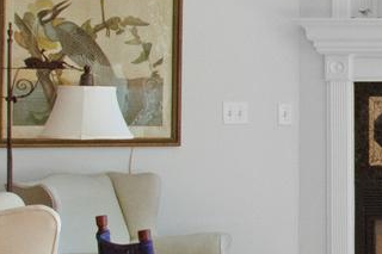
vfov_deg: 14.2
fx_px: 1018
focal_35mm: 96
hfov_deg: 16.4
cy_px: 114
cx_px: 759
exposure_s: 1/160
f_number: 8
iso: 1250
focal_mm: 10
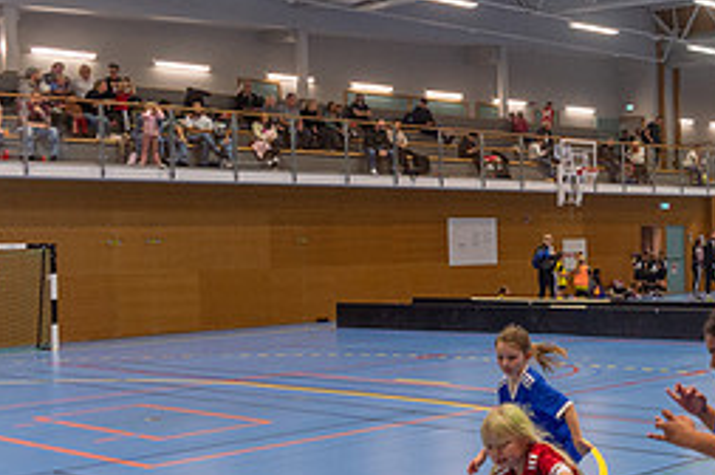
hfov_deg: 31.7
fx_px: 1091
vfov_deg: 24.6
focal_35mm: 55
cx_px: 805
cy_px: 249
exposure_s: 1/400
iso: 2500
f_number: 3.5
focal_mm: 24
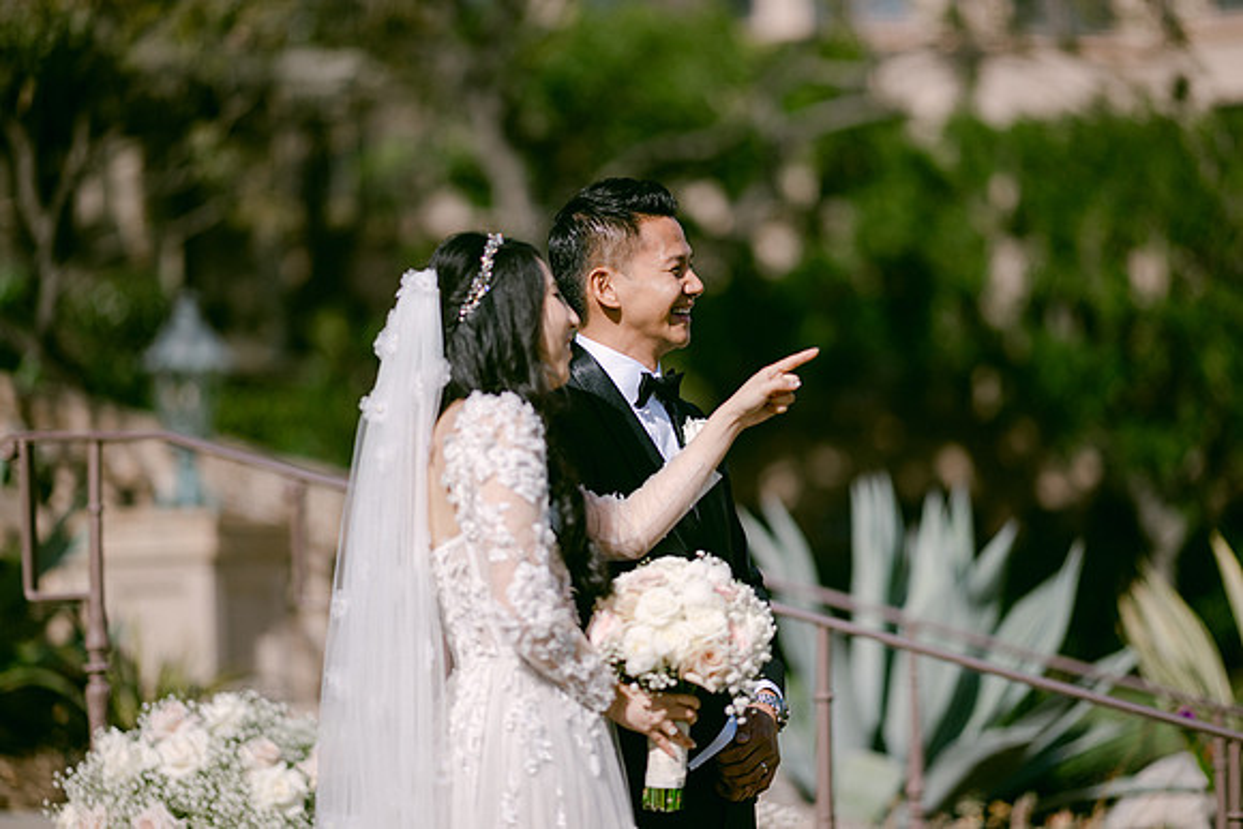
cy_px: 414
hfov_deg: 19.5
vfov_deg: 13.0
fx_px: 3626
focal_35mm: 105
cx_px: 622
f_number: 1.4
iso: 100
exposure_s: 1/16000
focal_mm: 105
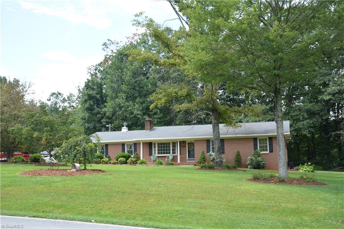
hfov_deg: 47.9
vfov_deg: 33.0
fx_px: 387
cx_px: 172
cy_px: 114
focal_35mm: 40
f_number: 7.1
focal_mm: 27
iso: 200
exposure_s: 1/200
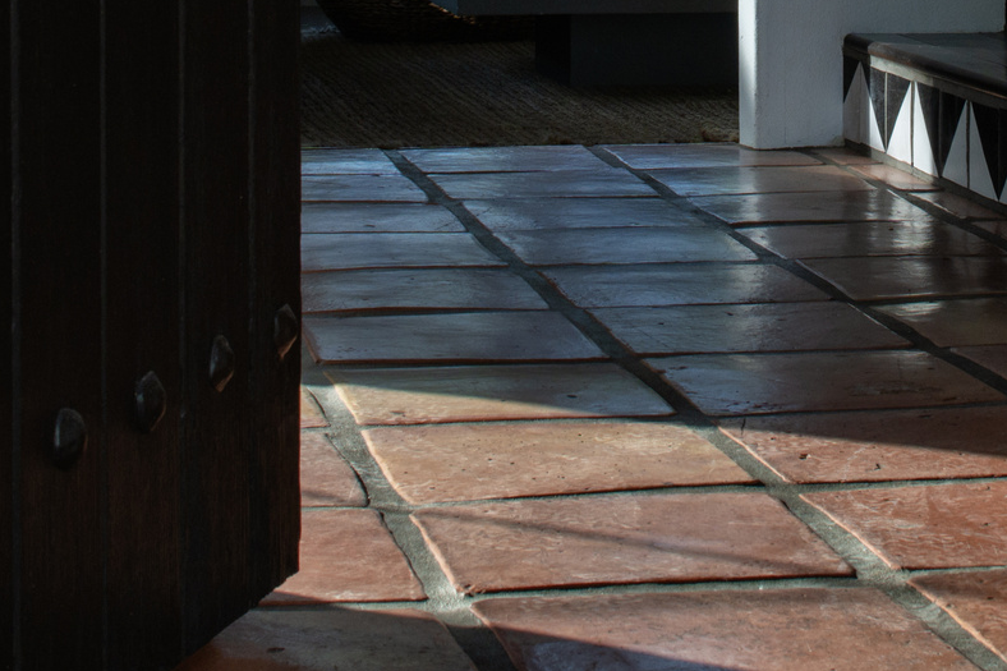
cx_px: 776
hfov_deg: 17.4
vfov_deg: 11.5
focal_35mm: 117
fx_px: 3272
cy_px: -57
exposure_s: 1/25
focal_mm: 45
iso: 800
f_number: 14
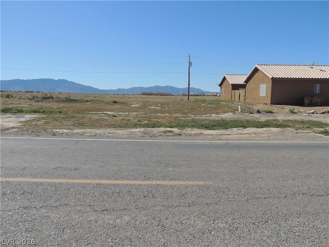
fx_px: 228
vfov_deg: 56.8
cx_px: 164
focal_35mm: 24
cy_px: 124
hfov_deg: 71.6
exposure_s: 1/1600
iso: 100
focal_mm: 4.3
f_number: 3.3
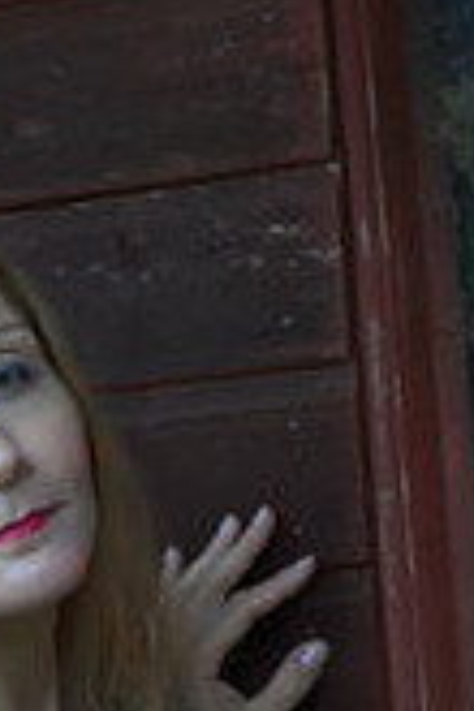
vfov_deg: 5.0
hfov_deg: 3.3
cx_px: -32
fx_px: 8097
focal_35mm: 410
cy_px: 543
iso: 100
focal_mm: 100
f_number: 4
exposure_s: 1/80
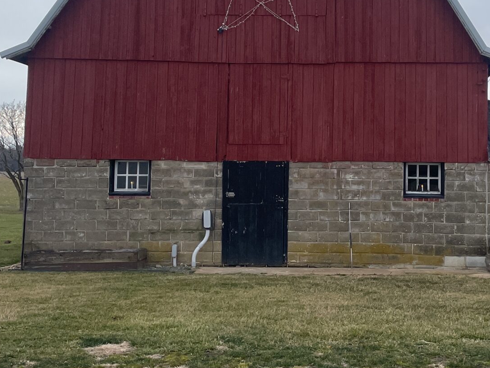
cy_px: 96
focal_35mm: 61
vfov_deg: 23.8
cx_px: 339
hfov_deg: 31.4
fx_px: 863
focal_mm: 4.2
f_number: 1.6
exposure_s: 1/1770
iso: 50
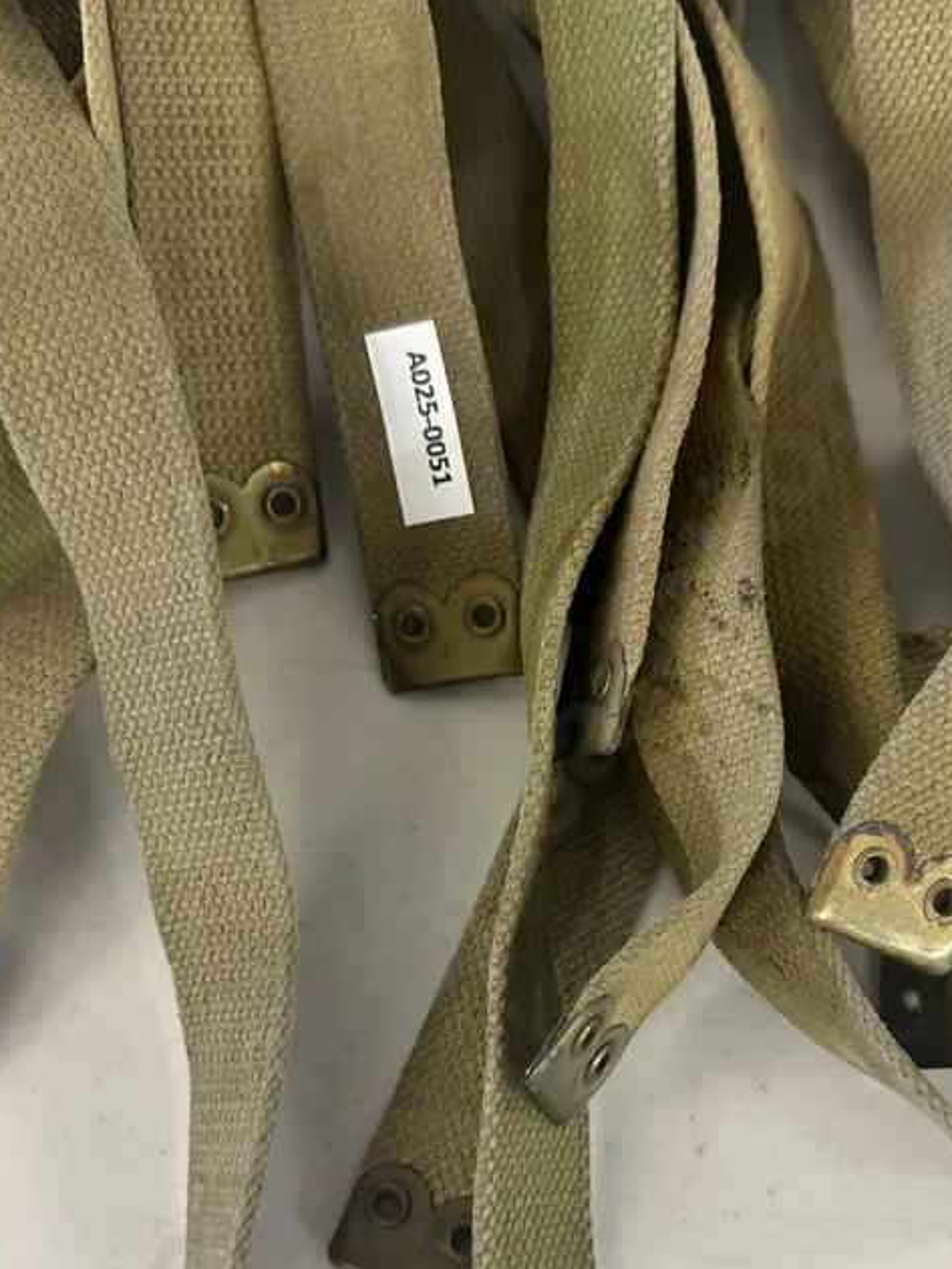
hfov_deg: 36.8
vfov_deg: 47.3
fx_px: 1429
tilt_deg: -73.9
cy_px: 820
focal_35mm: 39
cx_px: 525
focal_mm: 6.86
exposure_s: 1/50
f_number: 1.78
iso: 200
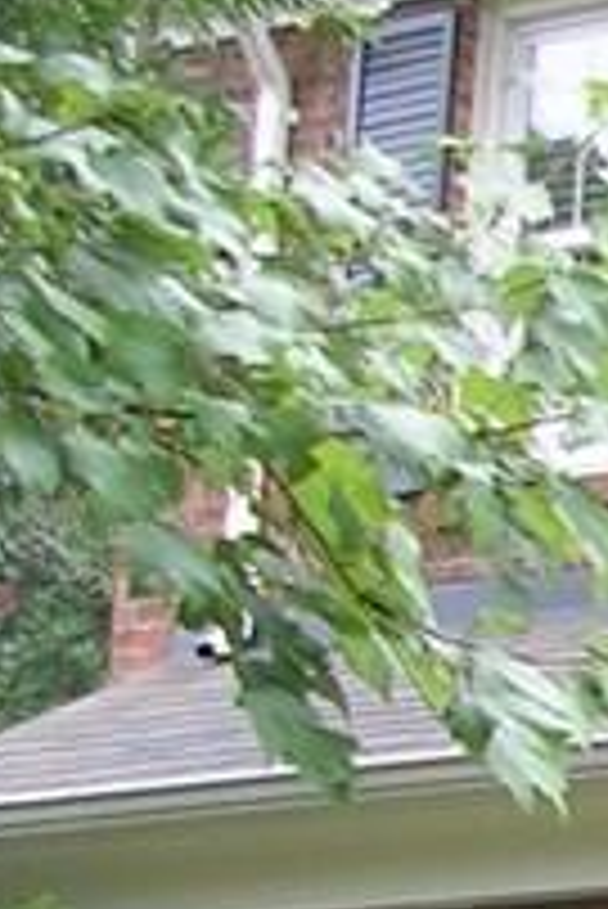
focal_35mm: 200
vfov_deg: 10.1
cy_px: 1210
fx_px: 5058
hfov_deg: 6.2
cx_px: 1986
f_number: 2.8
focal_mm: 5.8
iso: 50
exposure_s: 1/63.4
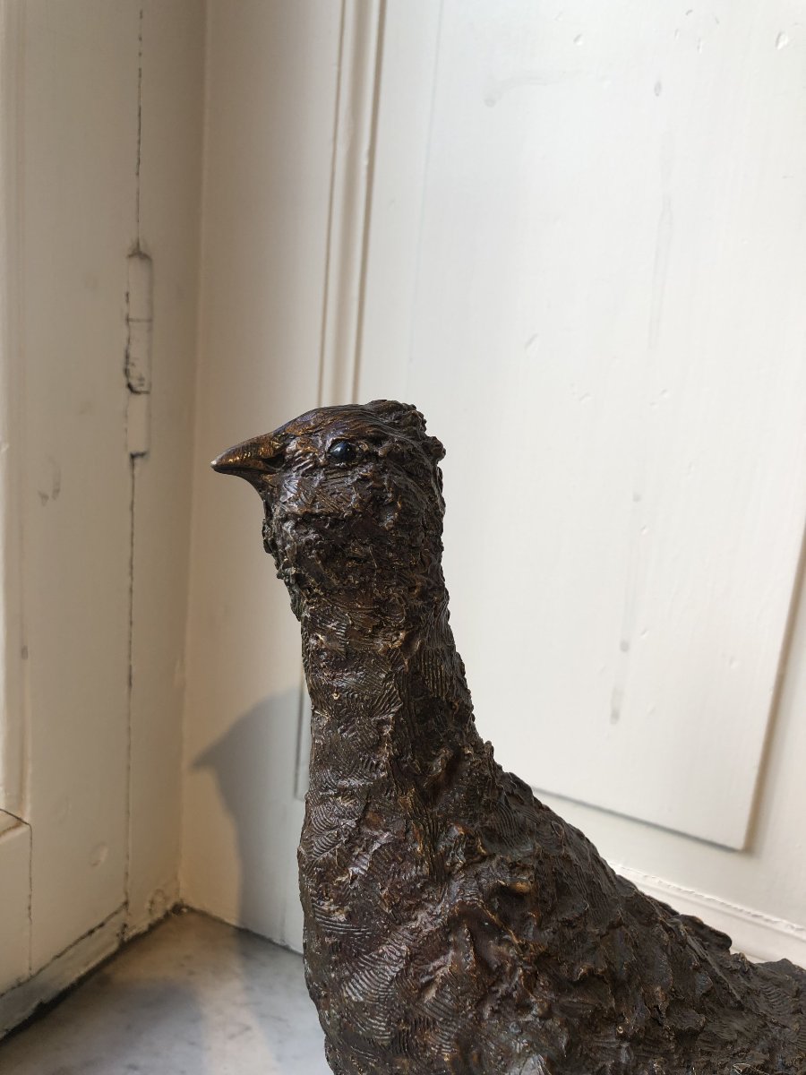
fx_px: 869
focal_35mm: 28
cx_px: 403
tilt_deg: -12.5
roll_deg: -5.7
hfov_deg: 49.7
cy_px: 538
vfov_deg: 63.4
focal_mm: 4
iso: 32
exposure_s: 1/100
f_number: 1.8
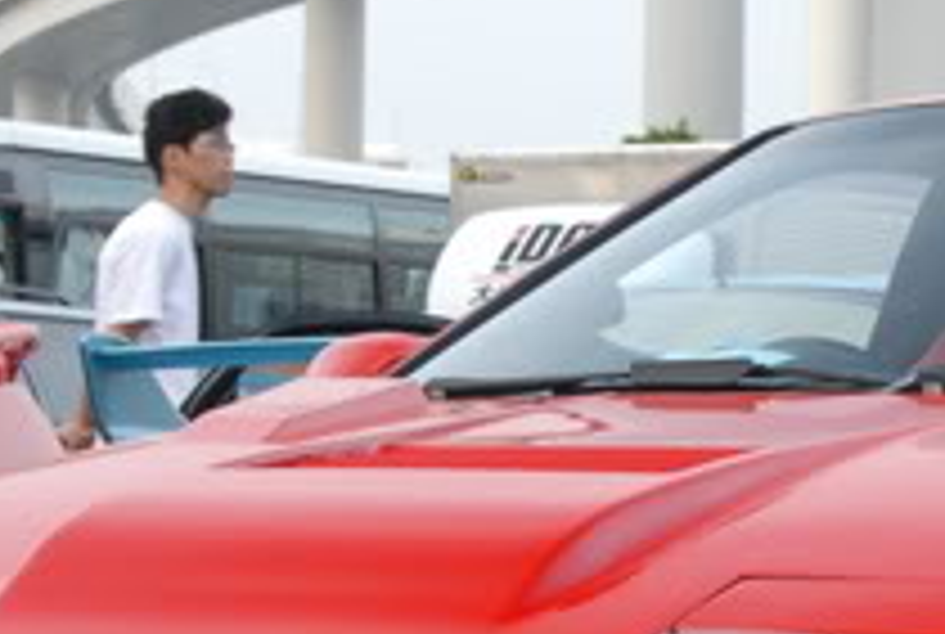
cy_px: 416
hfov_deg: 8.9
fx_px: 6024
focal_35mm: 229
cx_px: 954
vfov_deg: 6.0
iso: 400
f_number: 9
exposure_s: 1/40
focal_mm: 40
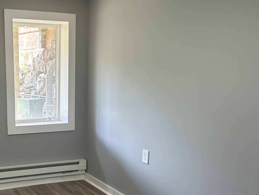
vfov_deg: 30.6
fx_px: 352
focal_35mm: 47
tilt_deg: -8.7
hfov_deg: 38.6
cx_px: 44
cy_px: 134
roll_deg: +0.6
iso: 125
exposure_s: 1/120
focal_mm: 5.7
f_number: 1.5
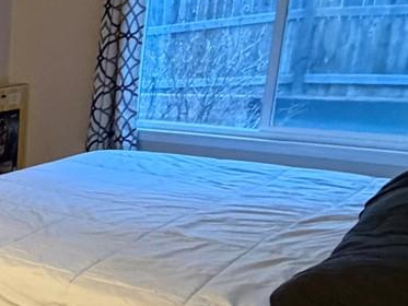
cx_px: -289
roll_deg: +3.0
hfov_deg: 22.4
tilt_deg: -15.1
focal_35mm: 60
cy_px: 207
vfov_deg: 24.3
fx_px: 707
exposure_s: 1/60
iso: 1000
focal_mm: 2.22
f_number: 2.2
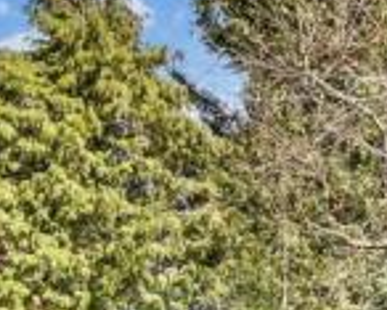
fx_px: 722
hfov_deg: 29.8
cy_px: 452
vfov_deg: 20.9
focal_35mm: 63
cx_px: 250
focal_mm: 10
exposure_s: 1/160
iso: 160
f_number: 8
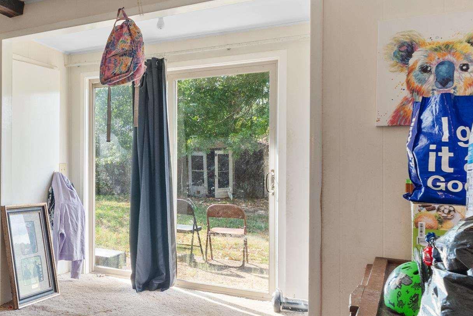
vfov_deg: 35.9
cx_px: 36
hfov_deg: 46.2
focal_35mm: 37
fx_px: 486
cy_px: 152
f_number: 7.1
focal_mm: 10
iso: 500
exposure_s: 1/8
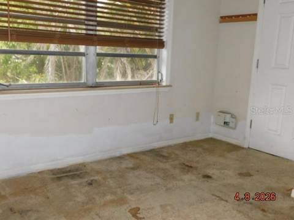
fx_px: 306
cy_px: 110
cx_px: 147
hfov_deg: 51.4
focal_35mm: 36
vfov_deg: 39.7
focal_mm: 6.3
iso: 200
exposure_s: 1/30
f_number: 3.5
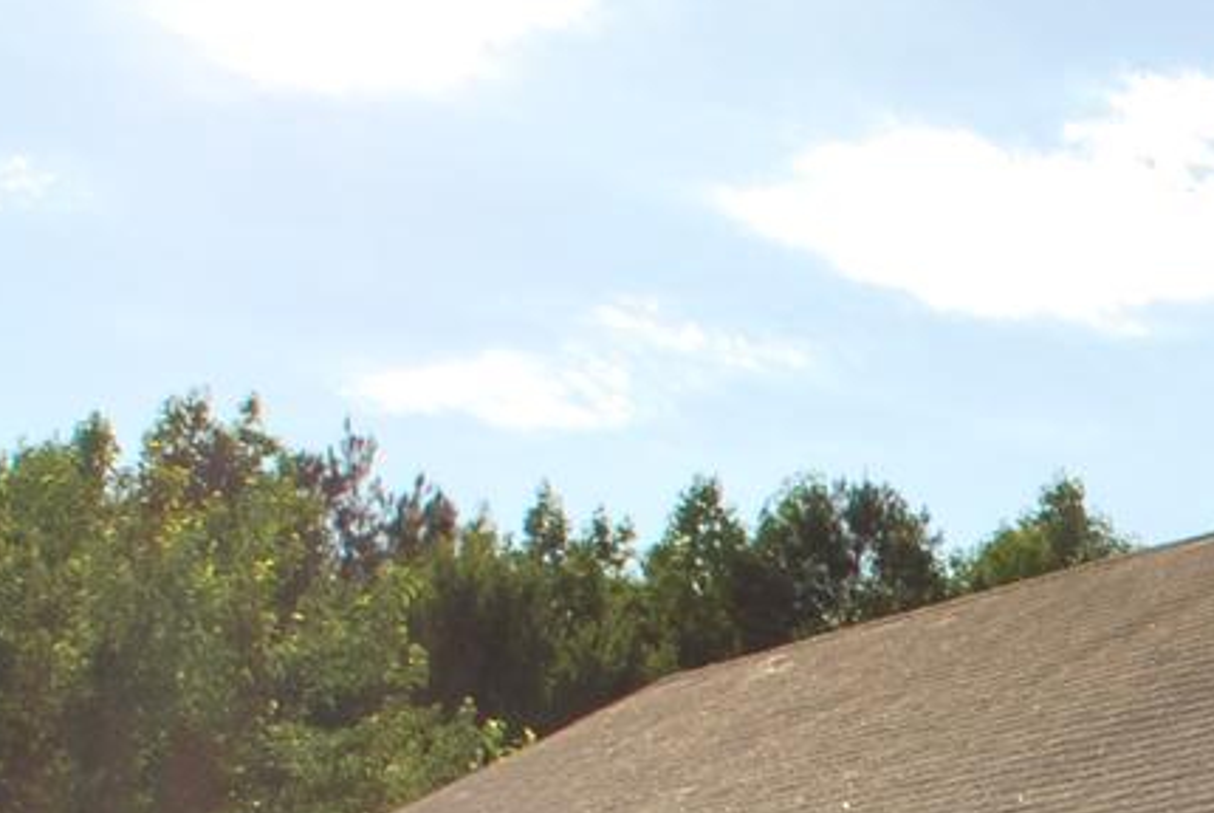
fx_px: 5302
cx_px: 1697
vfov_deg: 8.6
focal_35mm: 157
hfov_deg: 12.5
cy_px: 1245
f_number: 11
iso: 100
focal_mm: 22
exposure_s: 1/200
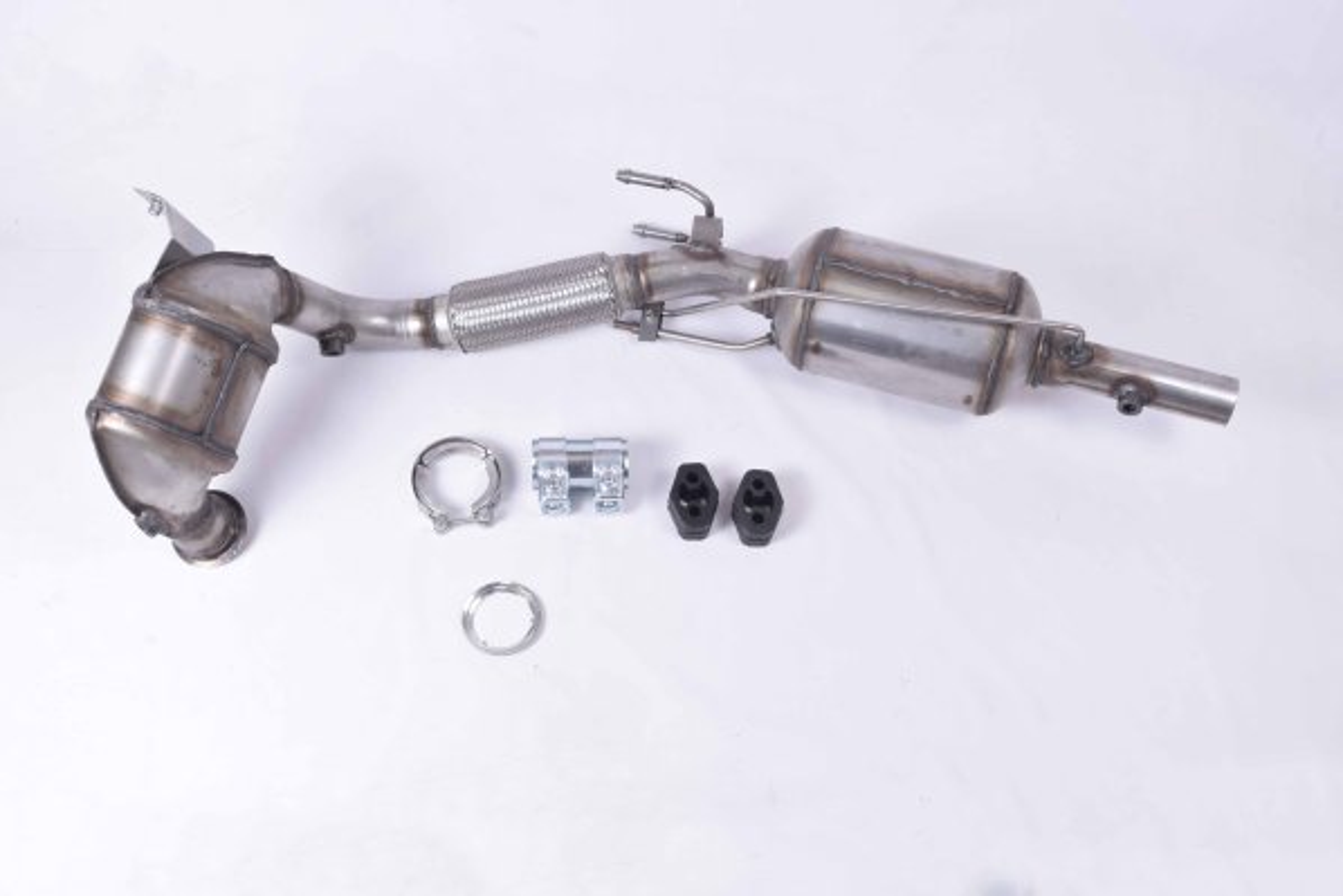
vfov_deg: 34.2
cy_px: 448
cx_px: 672
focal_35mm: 39
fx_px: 1455
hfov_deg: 49.5
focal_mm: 26
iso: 400
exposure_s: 1/80
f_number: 16
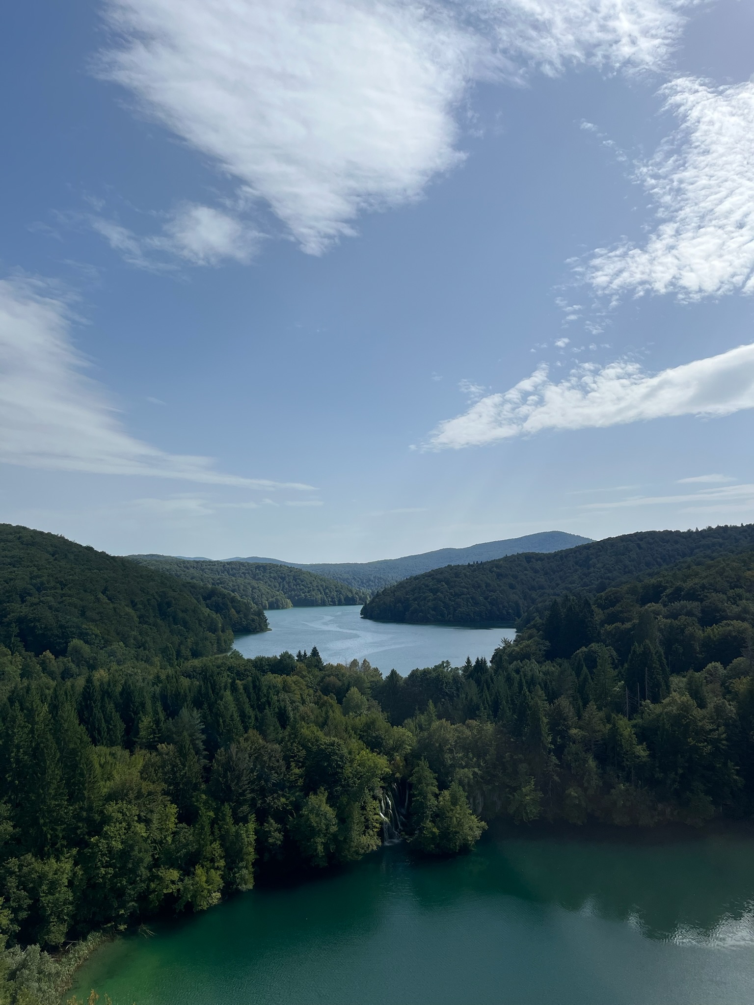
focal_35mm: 26
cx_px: 377
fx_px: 755
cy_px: 502
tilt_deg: +4.0
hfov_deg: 53.1
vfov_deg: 67.3
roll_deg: +0.0
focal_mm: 5.1
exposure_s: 1/8403
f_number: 1.6
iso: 50
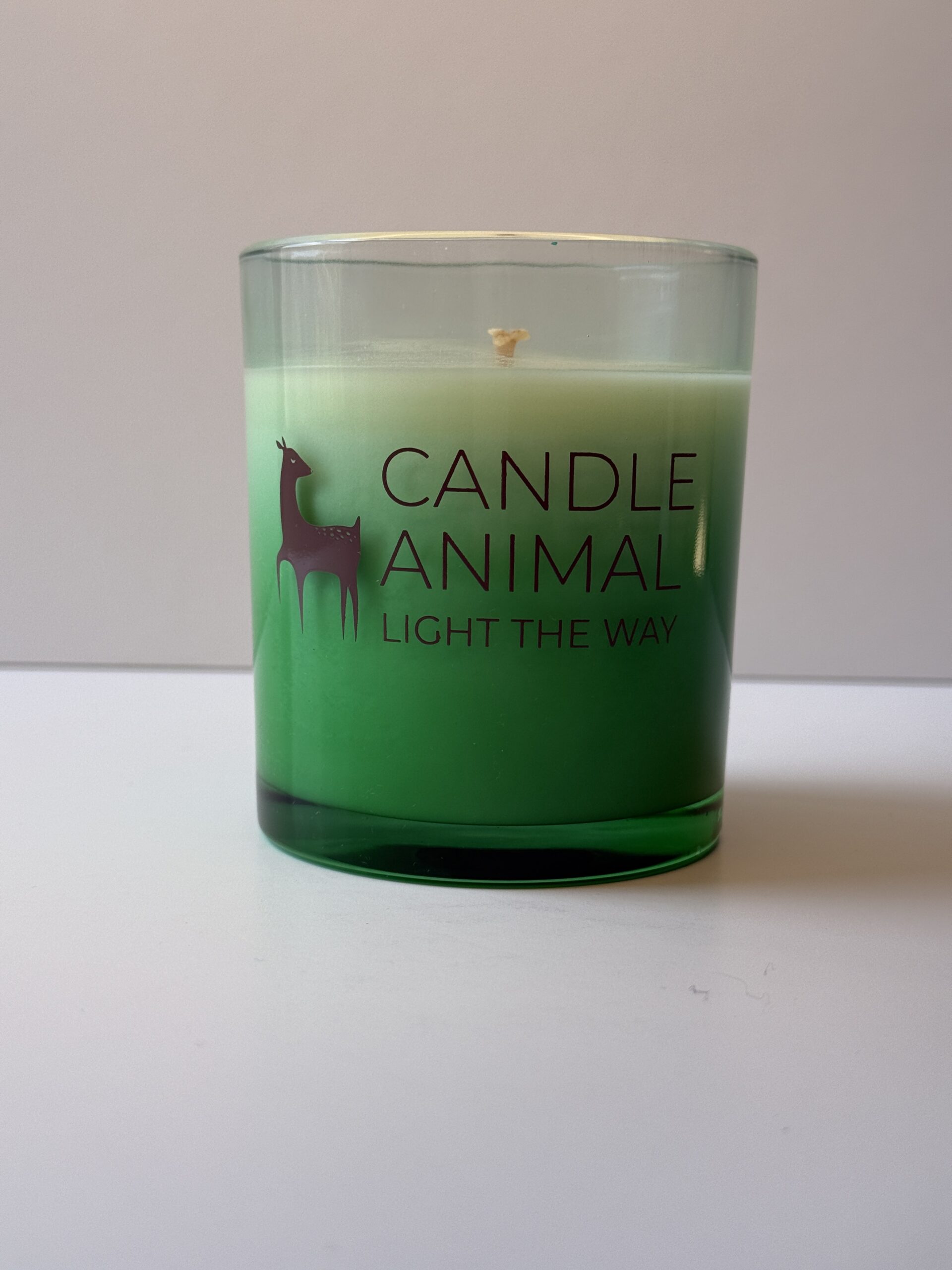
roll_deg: -1.2
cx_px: 476
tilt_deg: -7.4
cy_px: 635
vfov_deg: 39.7
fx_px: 1760
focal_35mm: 48
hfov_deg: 30.3
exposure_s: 1/538
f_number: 1.78
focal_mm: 6.76
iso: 64
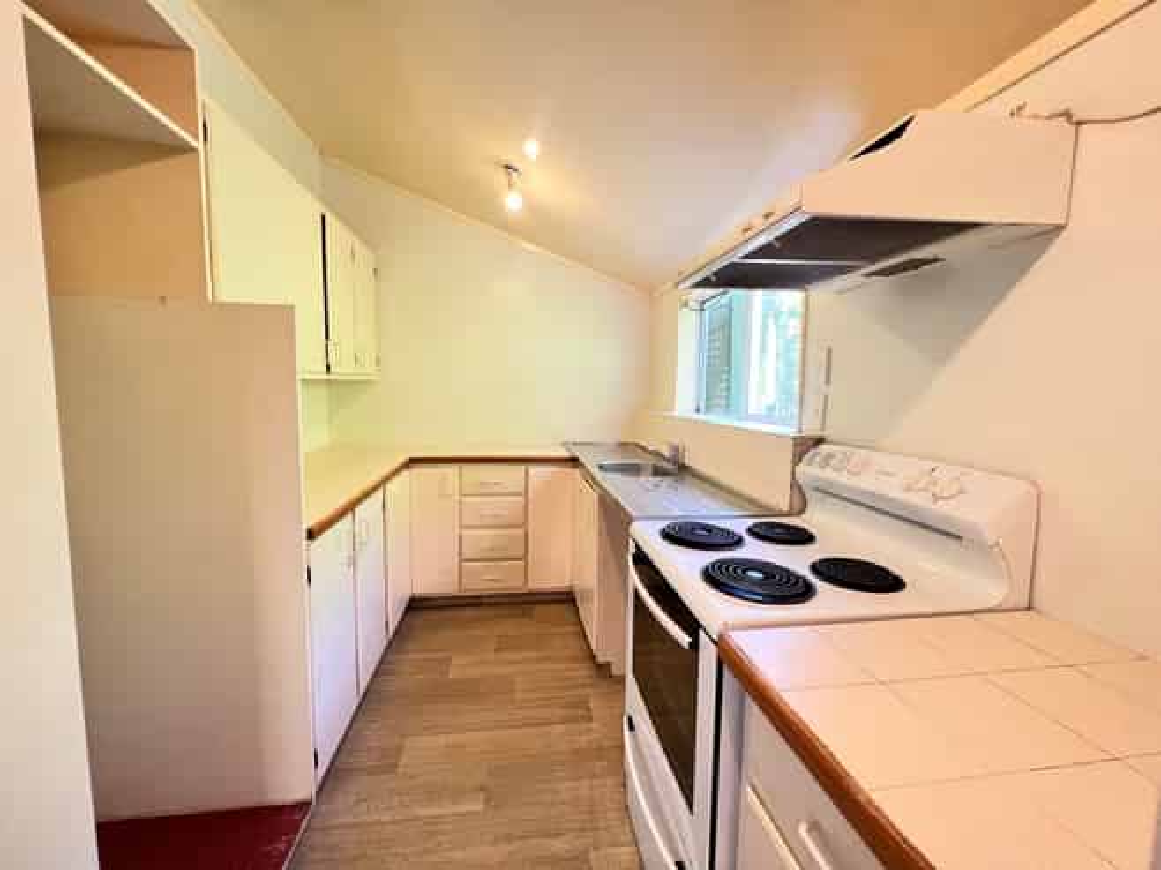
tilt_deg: -6.2
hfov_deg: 106.2
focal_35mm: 13
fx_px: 436
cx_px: 580
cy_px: 435
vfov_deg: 89.9
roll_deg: -1.3
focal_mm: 1.57
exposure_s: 1/50
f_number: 1.8
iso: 125
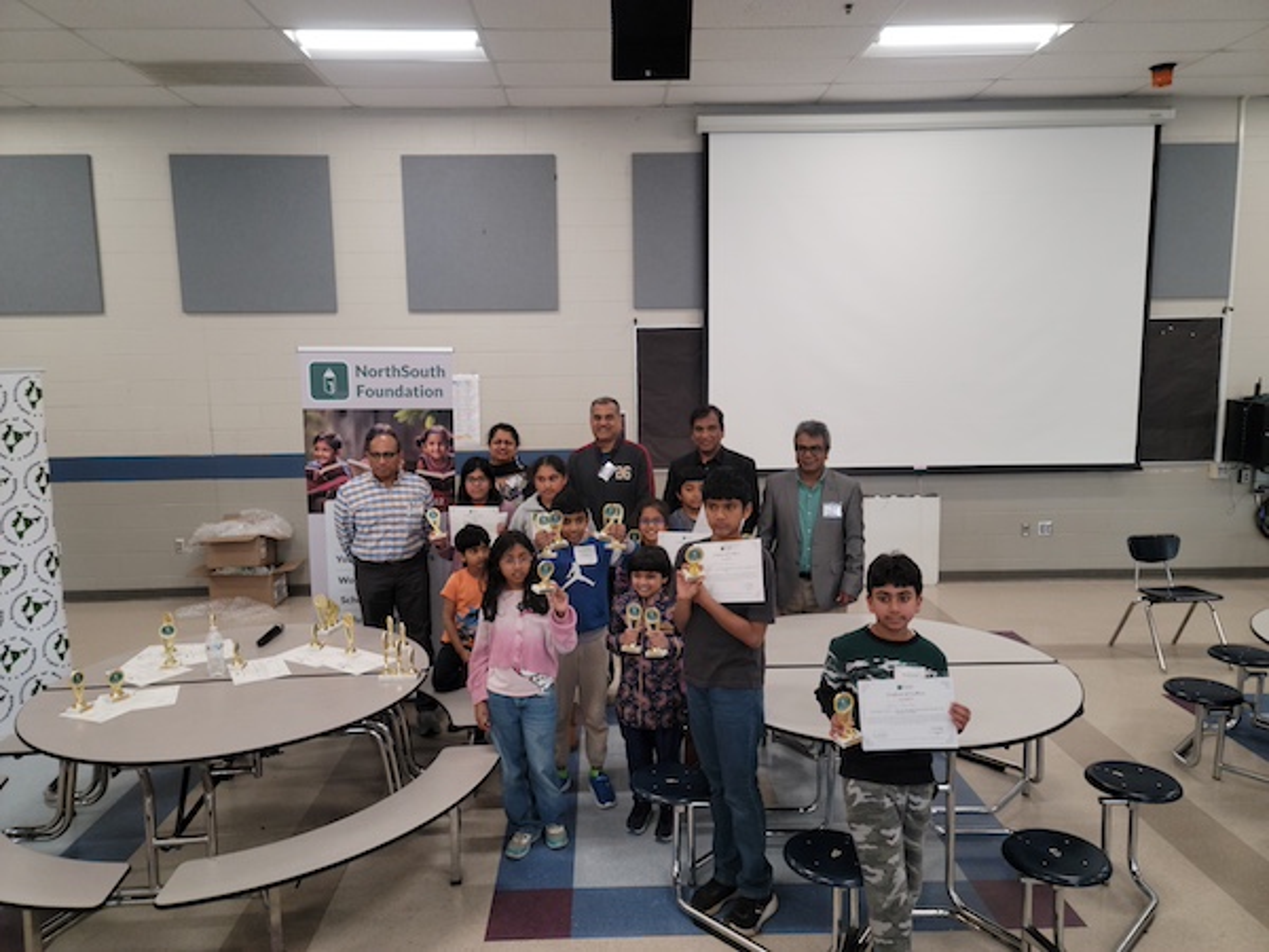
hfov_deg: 69.4
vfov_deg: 54.9
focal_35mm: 25
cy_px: 476
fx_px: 916
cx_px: 634
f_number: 1.8
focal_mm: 7
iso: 200
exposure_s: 1/60
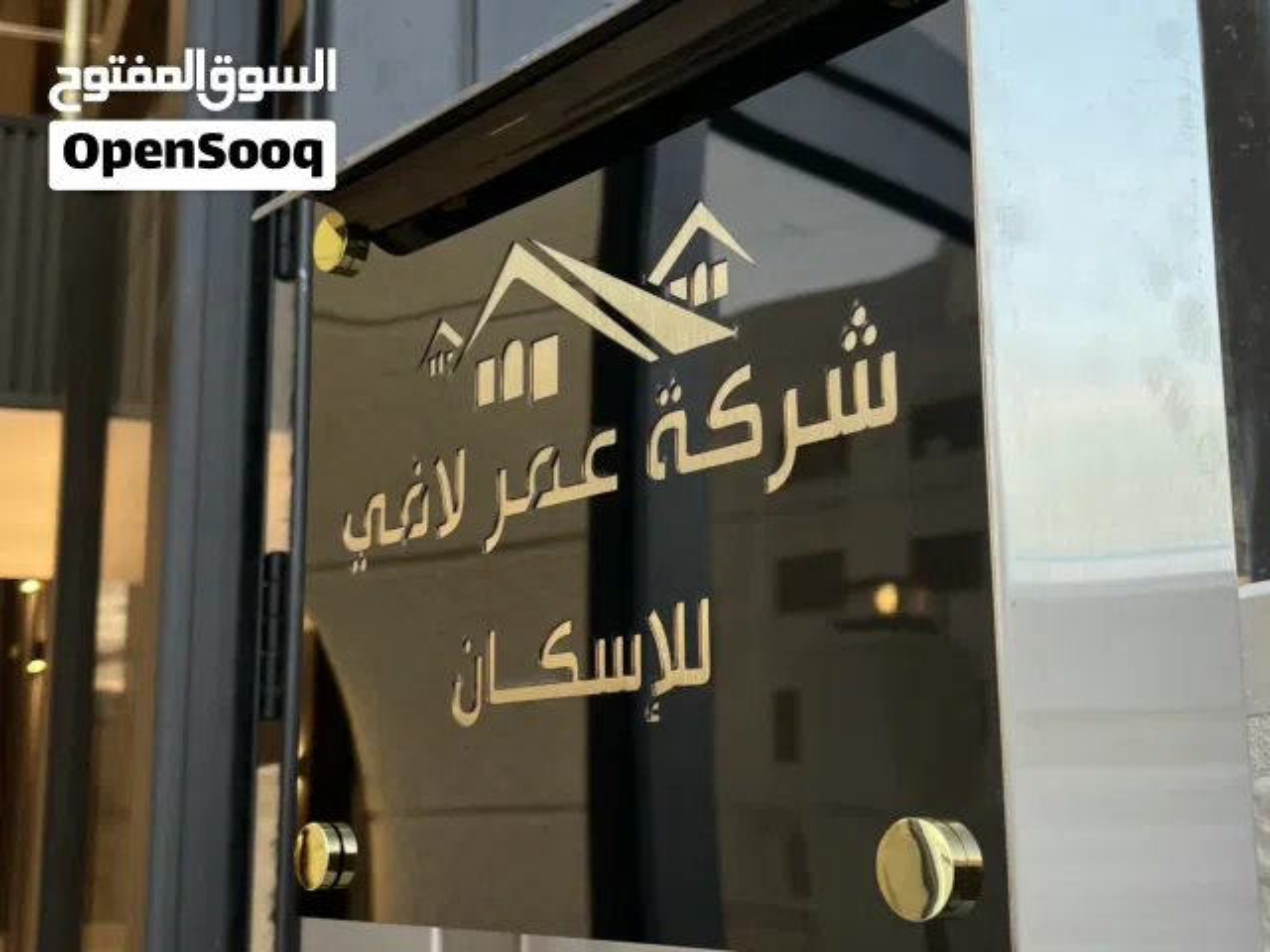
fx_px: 954
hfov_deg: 67.3
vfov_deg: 53.1
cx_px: 635
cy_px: 476
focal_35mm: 26
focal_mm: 5.1
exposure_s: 1/100
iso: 50
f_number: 1.6
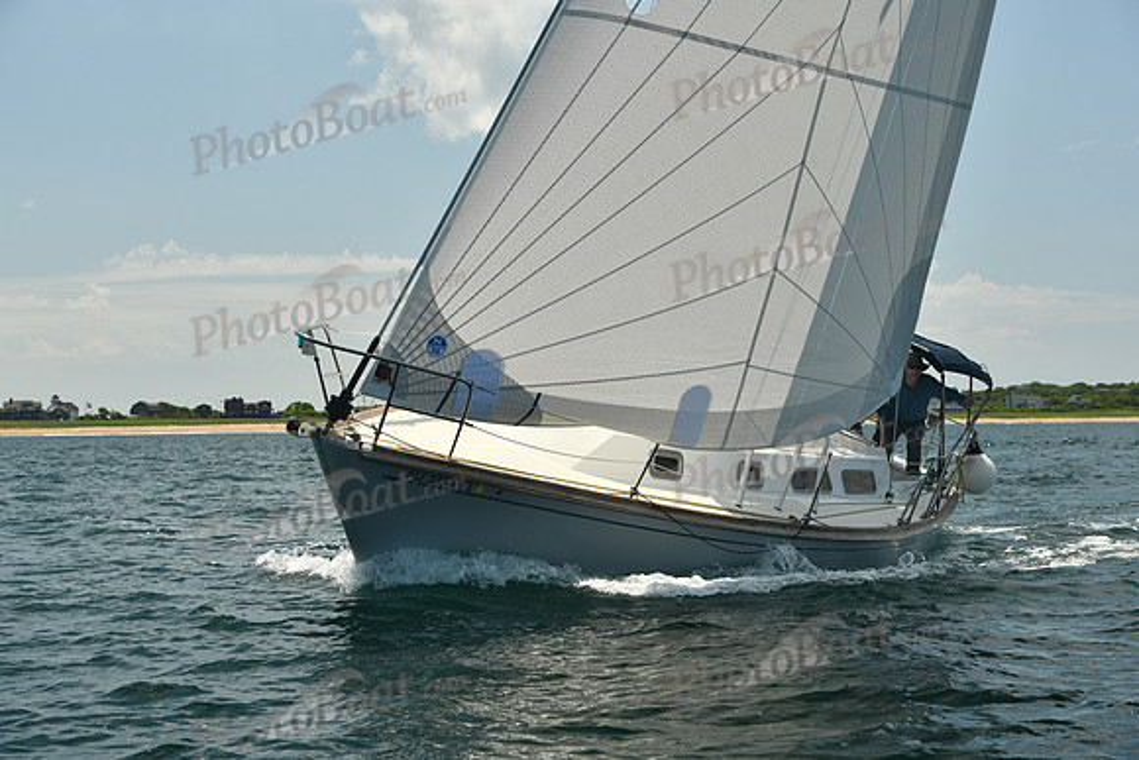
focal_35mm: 70
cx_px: 570
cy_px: 380
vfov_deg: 19.5
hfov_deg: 28.8
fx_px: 2215
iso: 320
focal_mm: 70
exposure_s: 1/640
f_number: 8
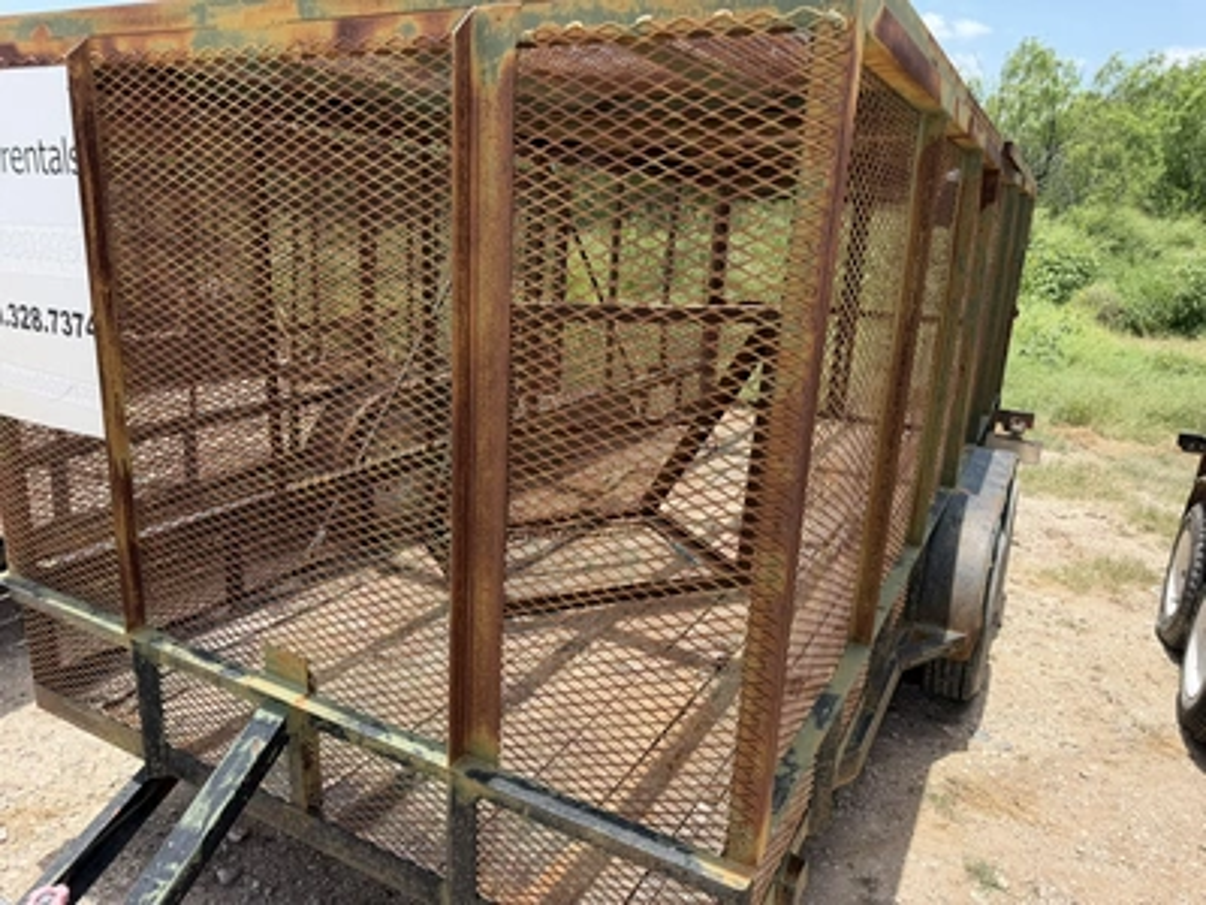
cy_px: 452
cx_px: 603
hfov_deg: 71.6
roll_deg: -3.8
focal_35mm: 24
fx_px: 836
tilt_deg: -20.6
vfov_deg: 56.8
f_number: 1.78
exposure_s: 1/2169
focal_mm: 6.76
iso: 80
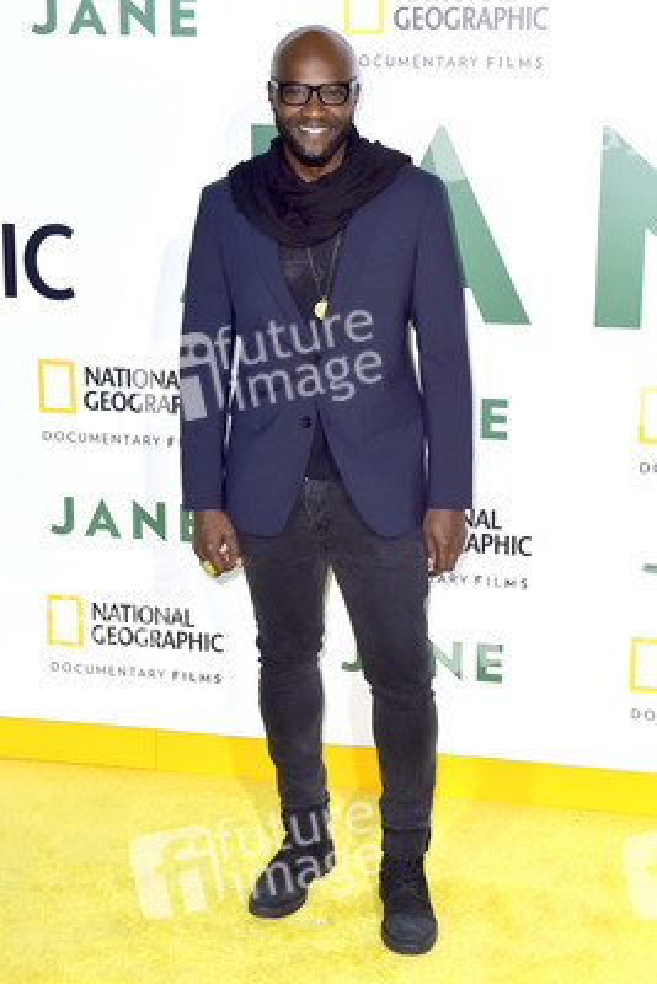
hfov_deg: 26.0
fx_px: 1422
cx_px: 328
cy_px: 492
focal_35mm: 52
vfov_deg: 38.2
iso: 500
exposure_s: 1/320
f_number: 6.3
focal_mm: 52
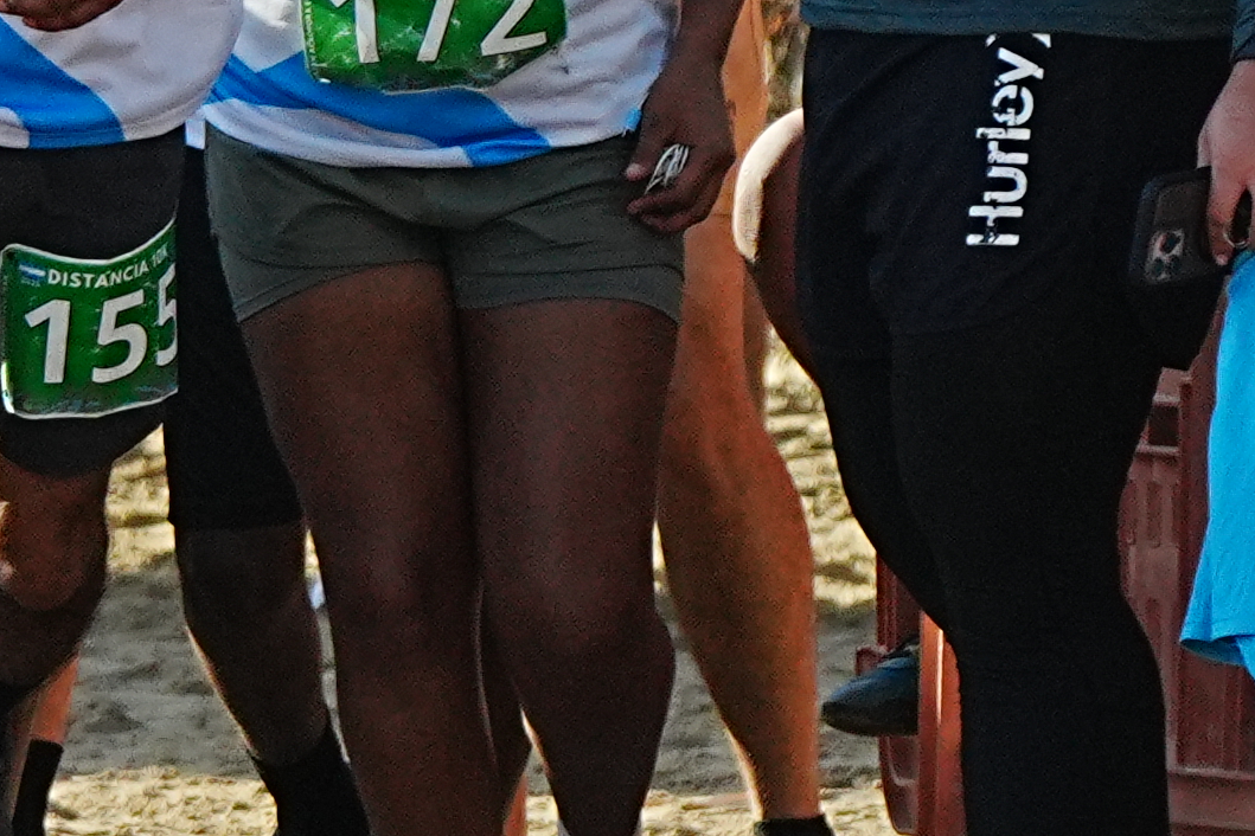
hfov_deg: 1.3
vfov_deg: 0.9
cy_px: -75
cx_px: -1222
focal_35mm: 1553
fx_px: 54132
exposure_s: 1/1600
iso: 500
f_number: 6.3
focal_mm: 177
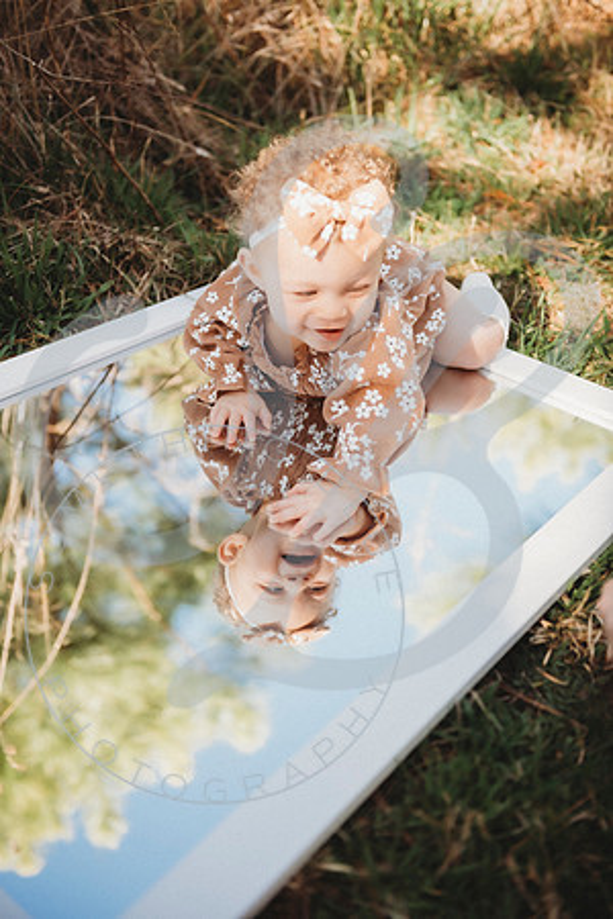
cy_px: 460
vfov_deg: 46.4
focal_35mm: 42
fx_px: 1073
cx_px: 306
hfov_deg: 31.9
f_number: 2.8
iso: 200
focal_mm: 42
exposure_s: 1/400
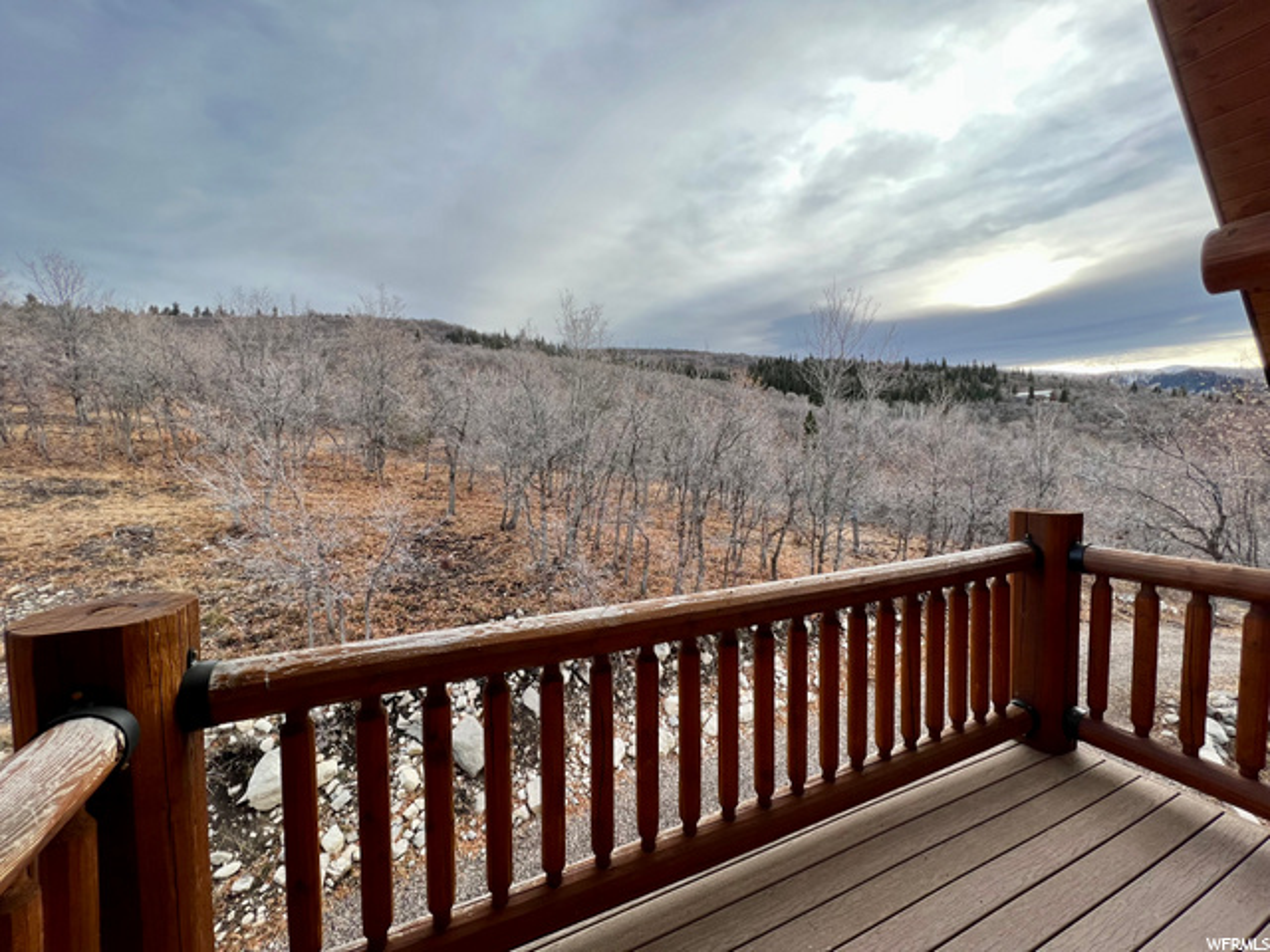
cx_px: 635
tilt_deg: -2.4
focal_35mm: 13
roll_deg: +0.4
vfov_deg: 89.9
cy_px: 476
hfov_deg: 106.2
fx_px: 477
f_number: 1.8
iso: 32
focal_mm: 1.57
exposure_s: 1/438
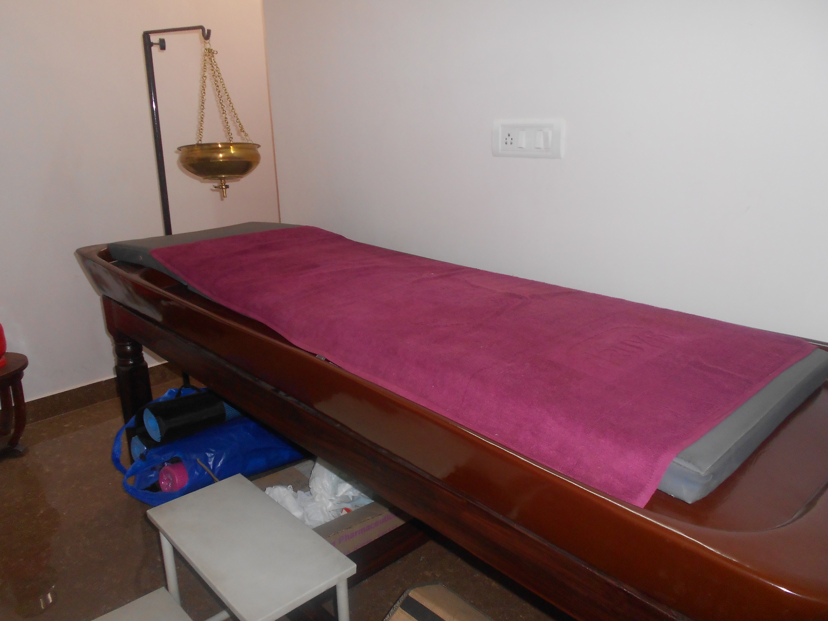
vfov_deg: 53.1
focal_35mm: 26
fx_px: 622
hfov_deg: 67.3
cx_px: 414
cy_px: 310
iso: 200
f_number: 3.2
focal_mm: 4.6
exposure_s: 1/25
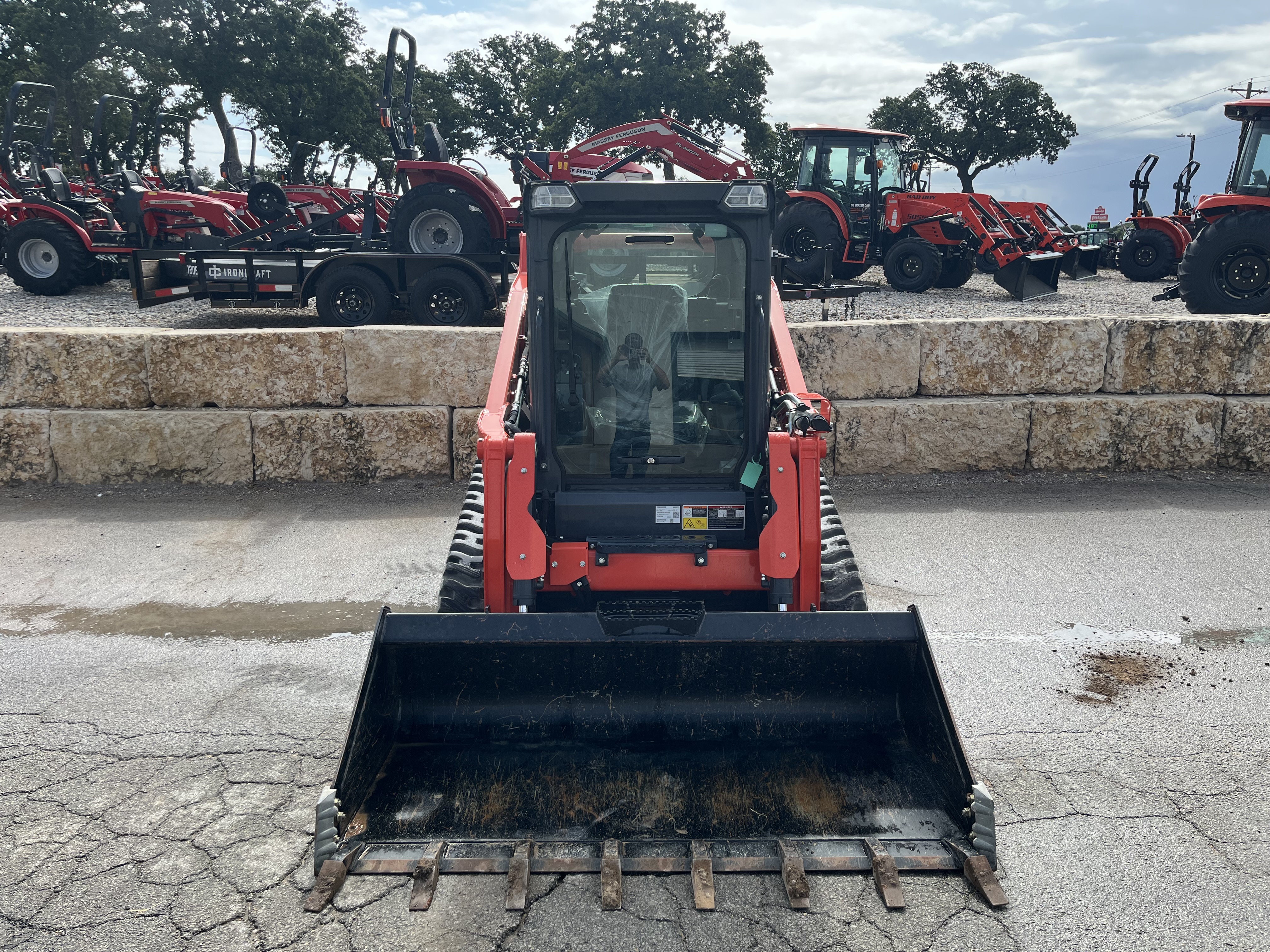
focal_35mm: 26
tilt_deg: -10.4
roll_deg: +0.3
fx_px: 954
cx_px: 635
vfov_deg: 53.1
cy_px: 476
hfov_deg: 67.3
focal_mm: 5.1
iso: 50
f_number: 1.6
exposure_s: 1/2222
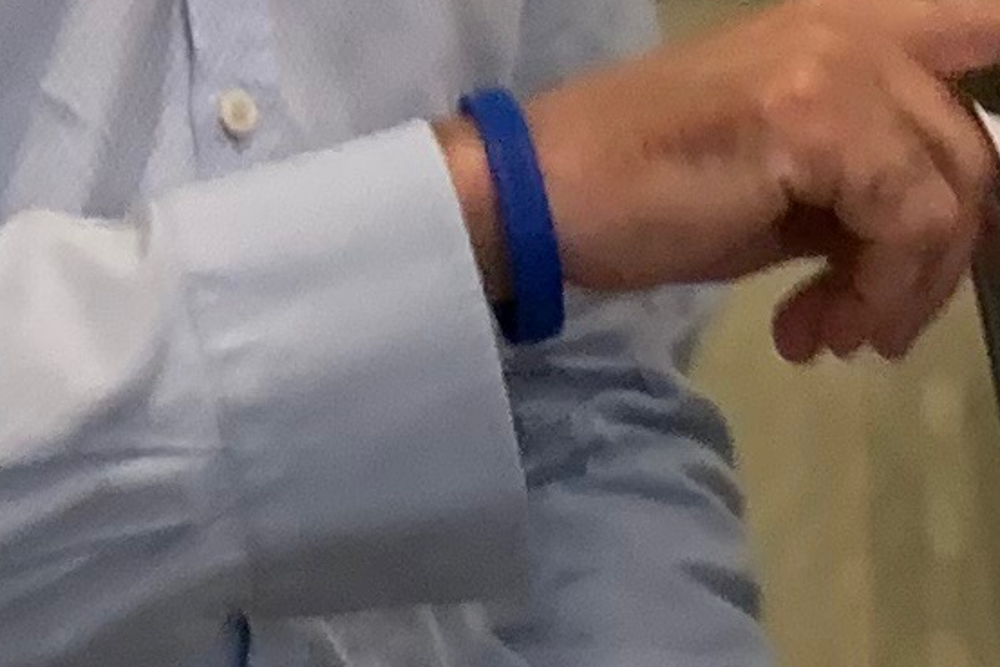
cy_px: -591
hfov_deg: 10.4
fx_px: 5473
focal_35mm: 197
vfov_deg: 6.8
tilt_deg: +3.1
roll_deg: +1.5
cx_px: 354
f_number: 1.8
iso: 160
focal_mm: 4.25
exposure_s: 1/50
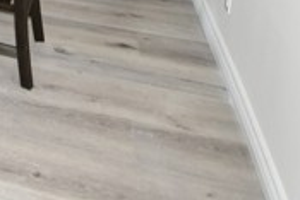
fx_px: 517
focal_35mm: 62
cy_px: -143
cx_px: -123
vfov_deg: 18.1
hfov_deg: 25.9
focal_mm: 11.5
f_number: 4
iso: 400
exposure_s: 1/60
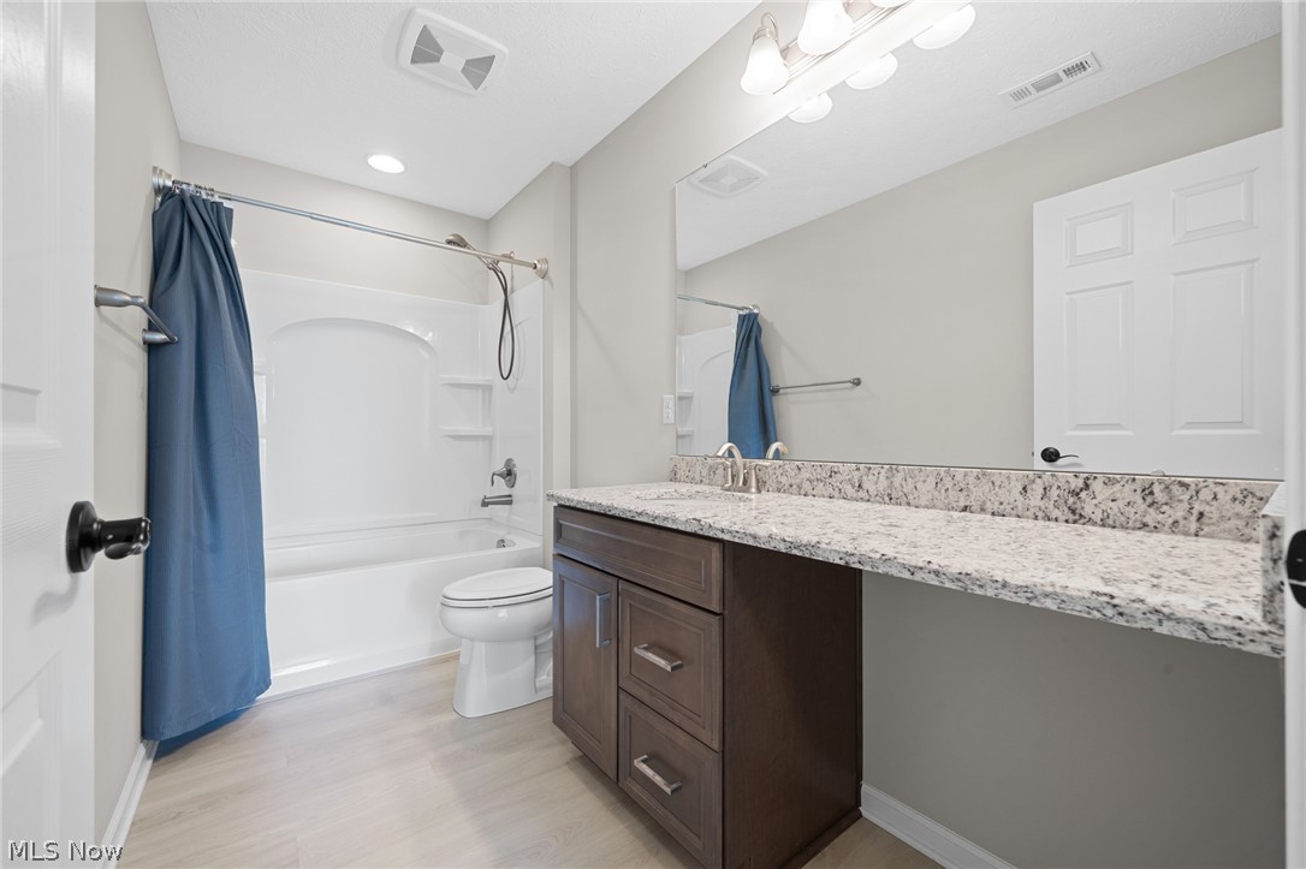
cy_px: 434
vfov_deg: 81.2
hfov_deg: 104.3
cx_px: 653
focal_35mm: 14
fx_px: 508
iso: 250
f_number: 9
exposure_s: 1/2.5
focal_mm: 14
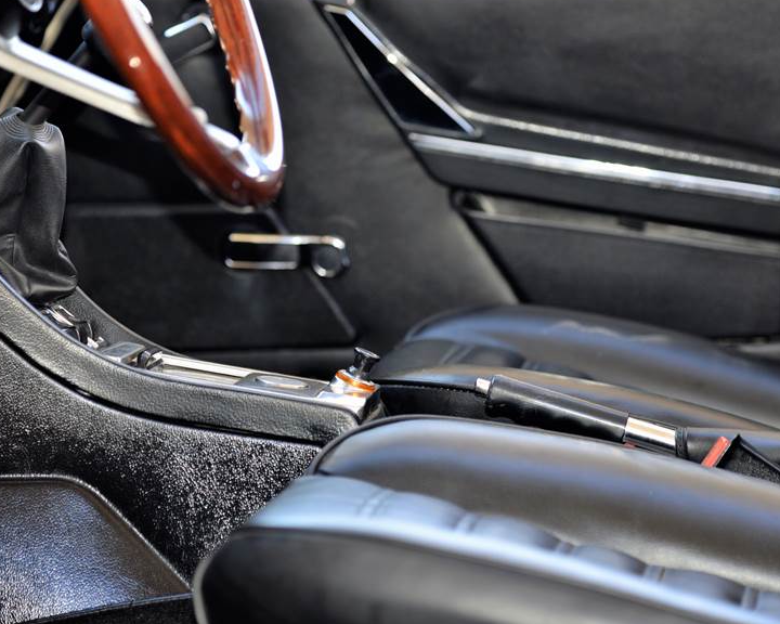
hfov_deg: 12.8
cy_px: 298
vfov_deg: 10.3
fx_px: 3463
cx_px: 439
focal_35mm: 150
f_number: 4
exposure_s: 1/60
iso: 400
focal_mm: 120
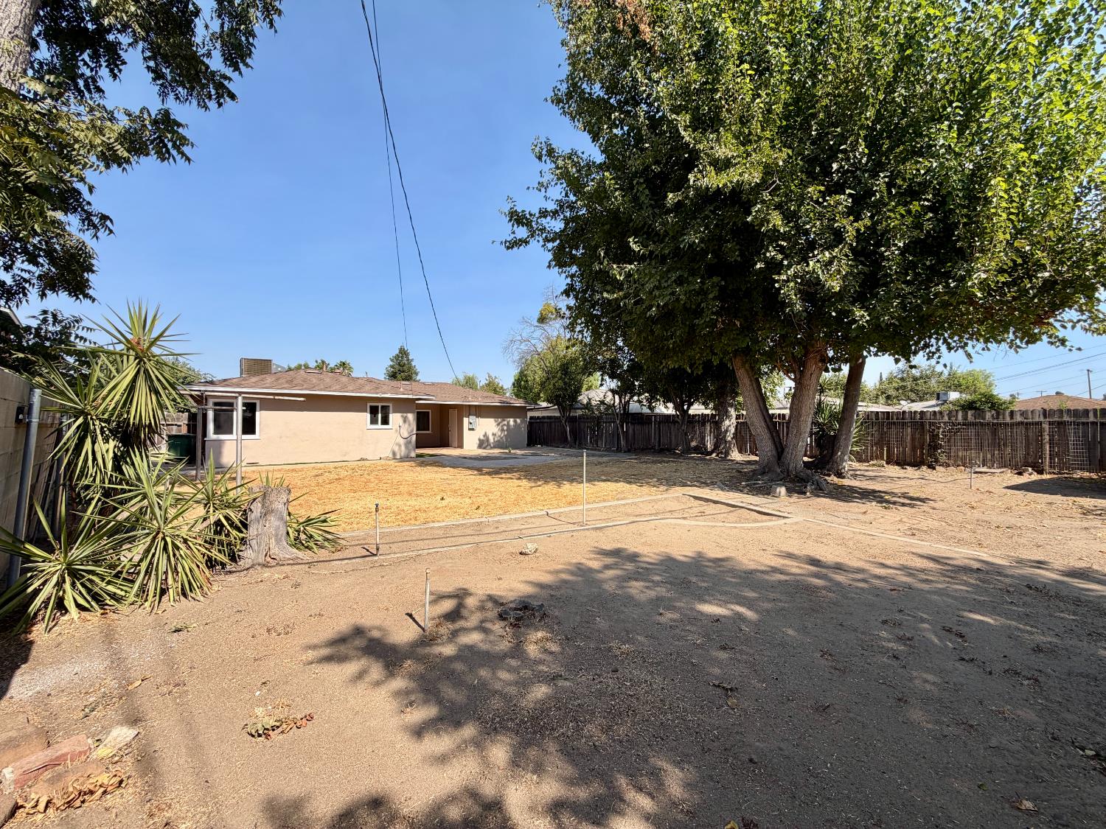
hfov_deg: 102.1
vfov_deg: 85.7
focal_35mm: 14
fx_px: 447
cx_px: 553
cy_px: 414
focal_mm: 2.22
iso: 25
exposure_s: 1/770
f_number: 2.2
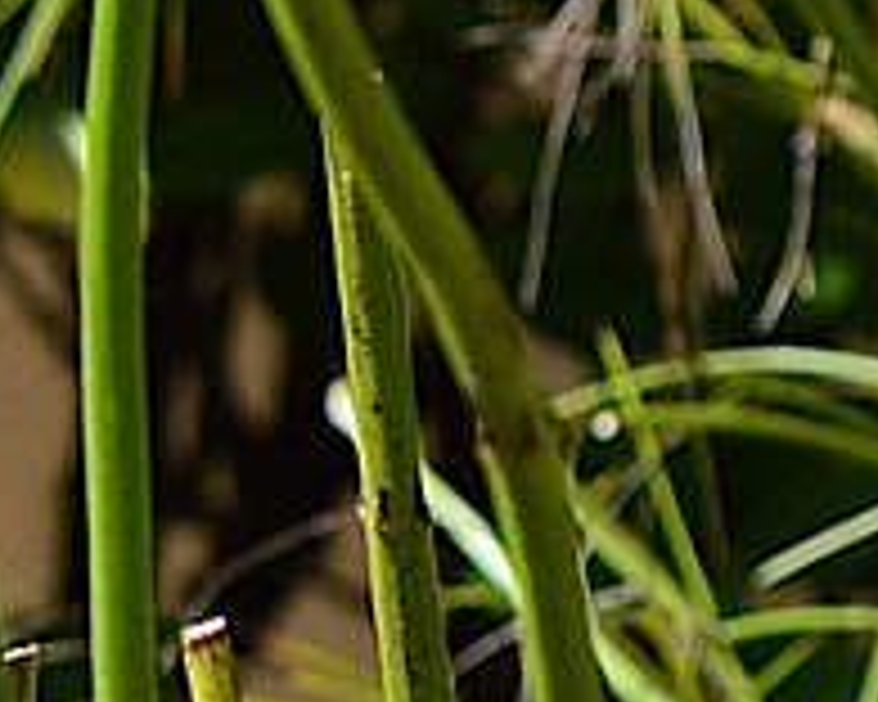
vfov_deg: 2.4
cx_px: 2544
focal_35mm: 636
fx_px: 16523
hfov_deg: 3.0
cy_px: 1125
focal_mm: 55
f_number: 10
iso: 400
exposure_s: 1/320
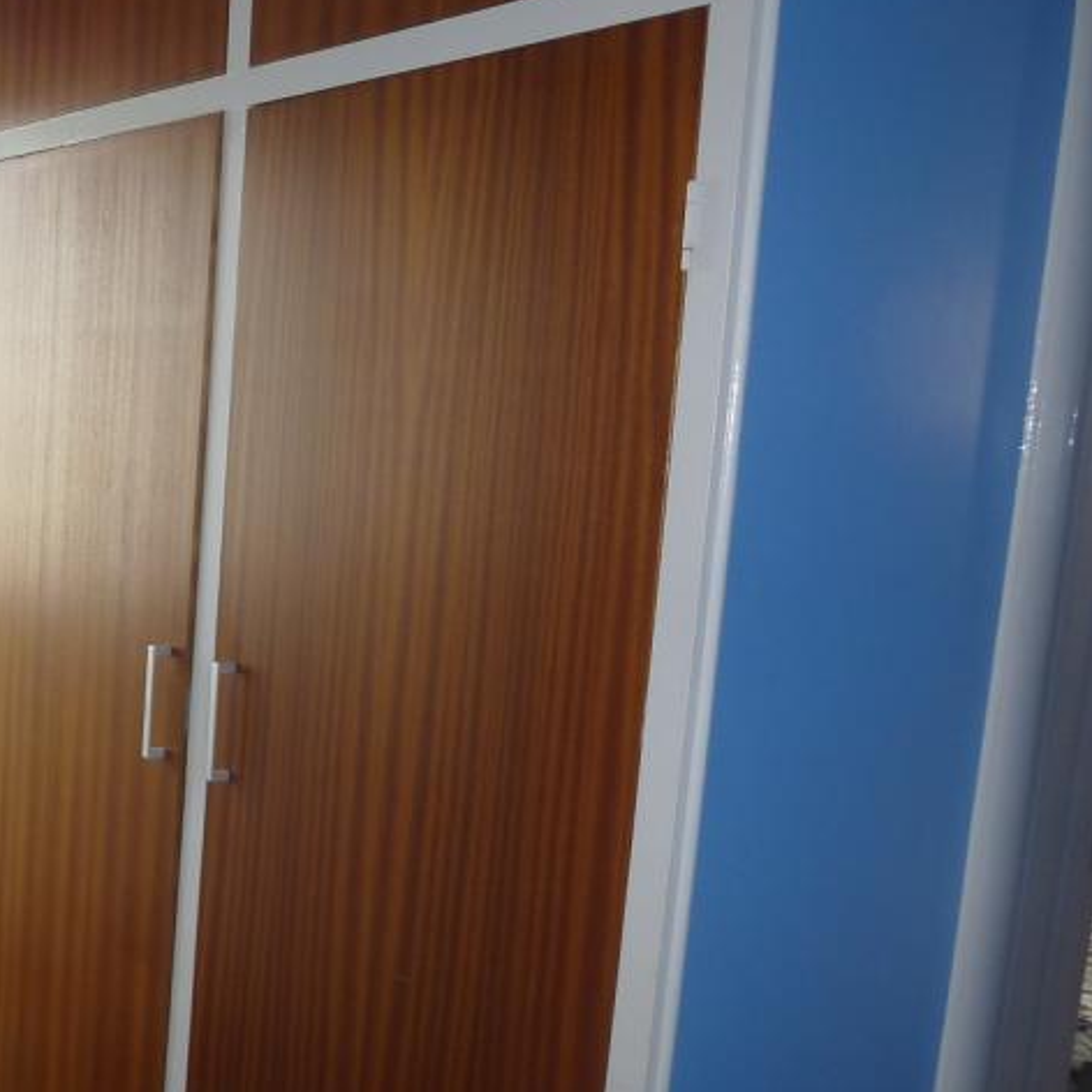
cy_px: 636
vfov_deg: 36.7
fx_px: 1642
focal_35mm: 46
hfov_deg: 32.6
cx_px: -88
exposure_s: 1/30
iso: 100
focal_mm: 4.3
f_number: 3.3
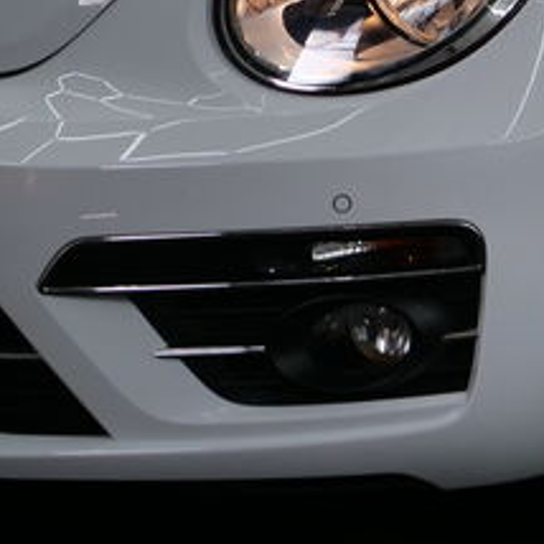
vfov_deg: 10.8
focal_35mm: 157
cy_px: -226
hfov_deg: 11.1
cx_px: 414
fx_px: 2791
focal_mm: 19
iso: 200
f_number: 3.9
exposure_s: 1/125
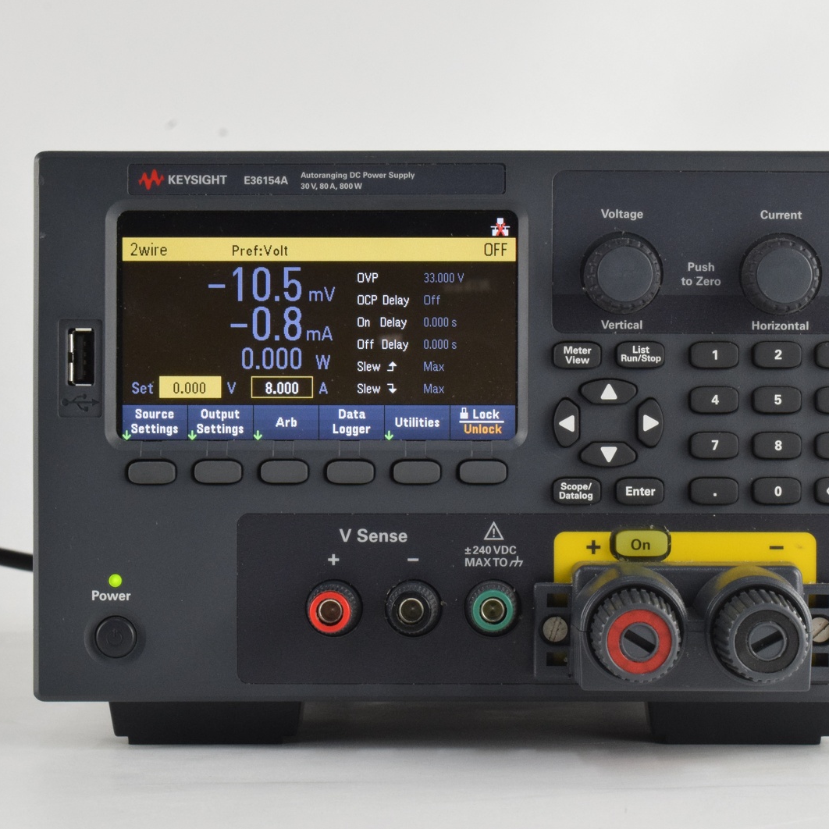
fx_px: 2862
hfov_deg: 16.5
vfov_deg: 16.5
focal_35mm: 106
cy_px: 414
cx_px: 465
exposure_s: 1/30
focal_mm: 55
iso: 1600
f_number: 22
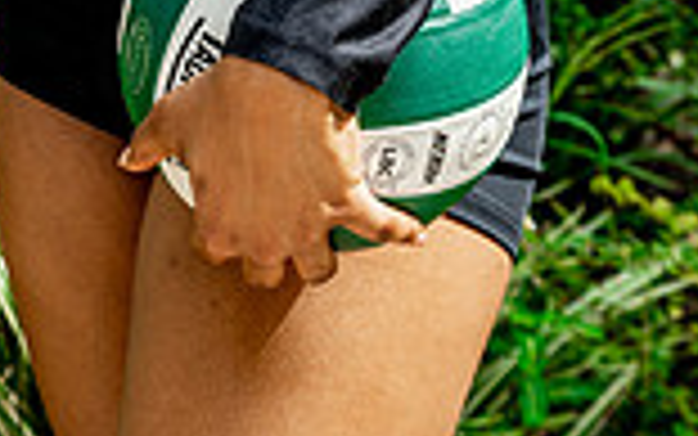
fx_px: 3045
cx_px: 252
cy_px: -530
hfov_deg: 13.1
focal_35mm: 160
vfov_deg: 7.7
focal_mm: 54
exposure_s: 1/200
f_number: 5.6
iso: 100
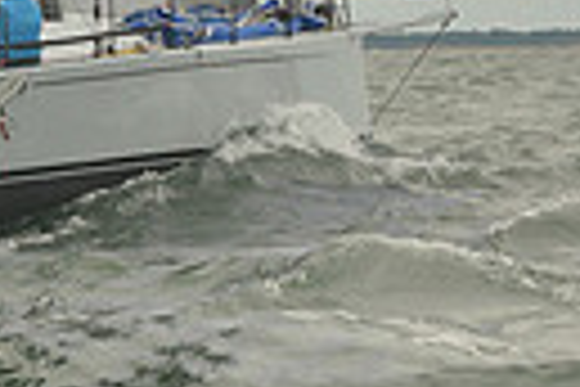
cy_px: -819
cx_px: 20
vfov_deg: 4.2
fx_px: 5058
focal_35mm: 314
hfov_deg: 6.5
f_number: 8
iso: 400
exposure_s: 1/1250
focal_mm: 70
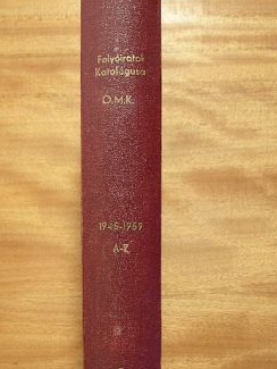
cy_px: 213
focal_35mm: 67
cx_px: 121
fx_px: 714
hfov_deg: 21.9
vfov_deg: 28.9
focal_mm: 8
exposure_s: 1/26
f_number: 3.5
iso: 50
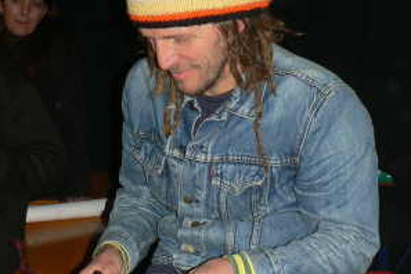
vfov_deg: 27.5
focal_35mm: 49
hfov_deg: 40.3
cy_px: 144
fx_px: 559
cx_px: 205
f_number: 2.8
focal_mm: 6
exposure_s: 1/60
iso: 100
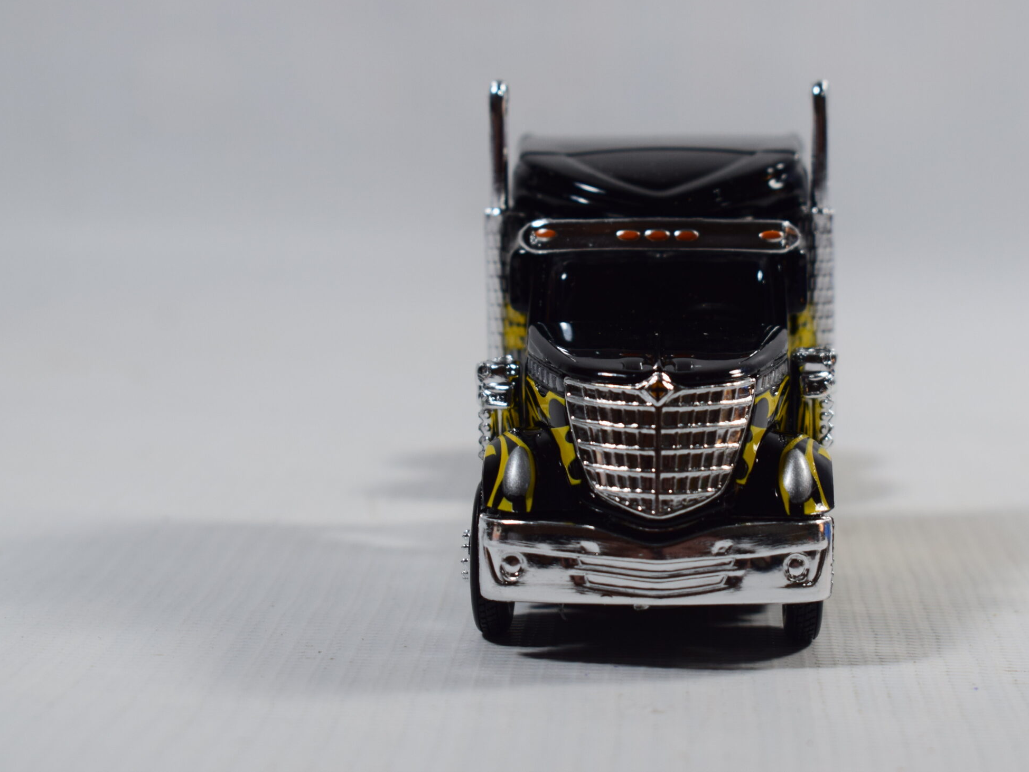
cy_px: 322
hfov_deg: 21.5
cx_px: 657
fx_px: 2705
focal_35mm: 91
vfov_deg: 16.2
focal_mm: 48
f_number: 8
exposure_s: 1/60
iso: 400
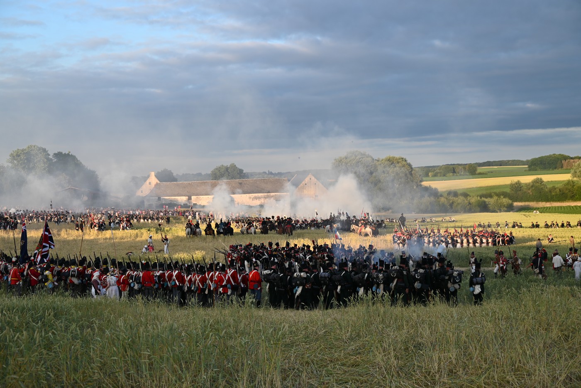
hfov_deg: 33.4
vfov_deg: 22.6
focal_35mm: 60
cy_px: 194
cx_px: 290
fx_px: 968
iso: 160
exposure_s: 1/250
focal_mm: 60
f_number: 6
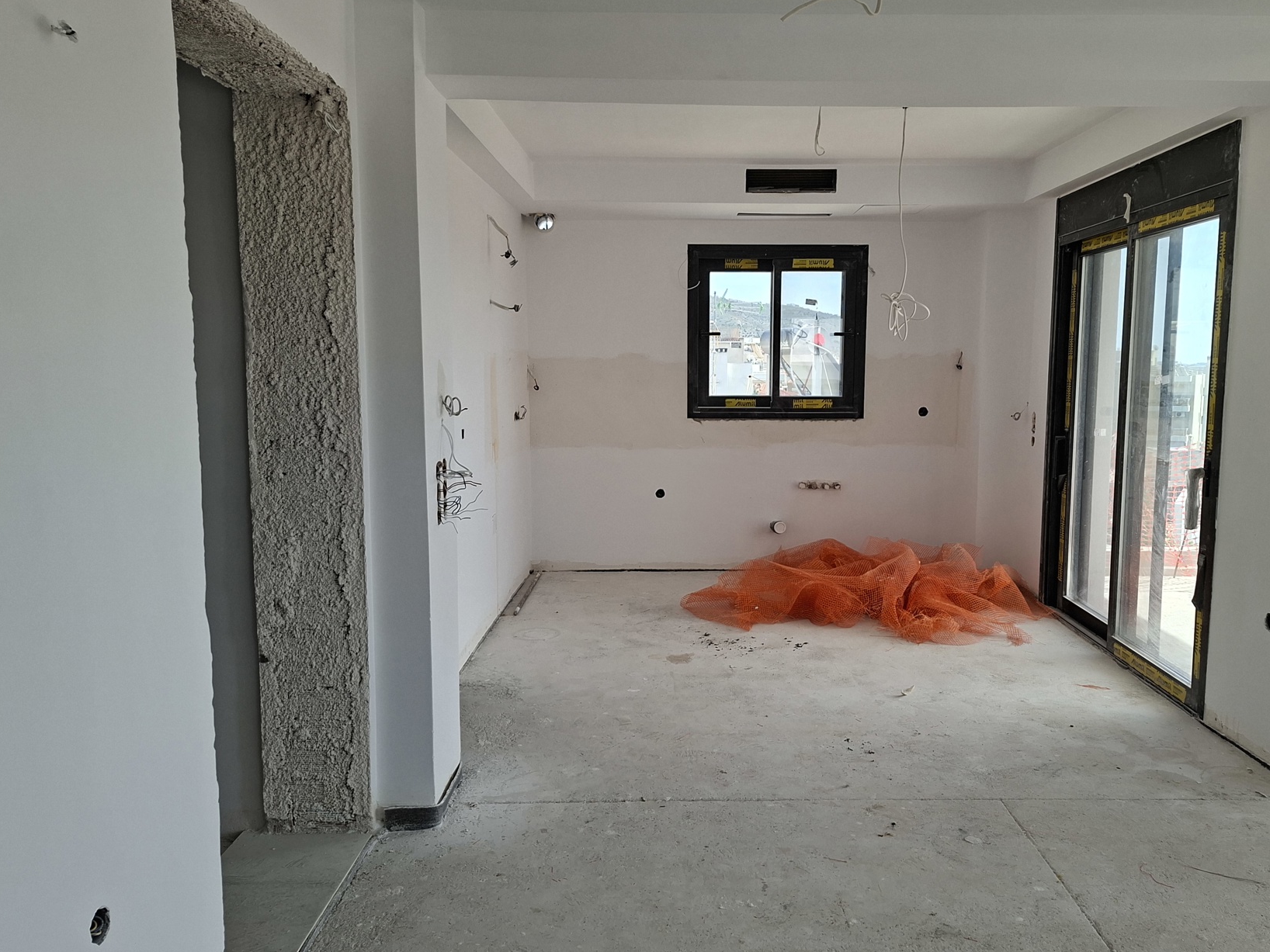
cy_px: 465
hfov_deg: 65.2
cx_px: 687
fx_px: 991
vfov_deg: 51.3
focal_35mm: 27
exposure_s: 1/202
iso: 50
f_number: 1.8
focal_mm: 5.54
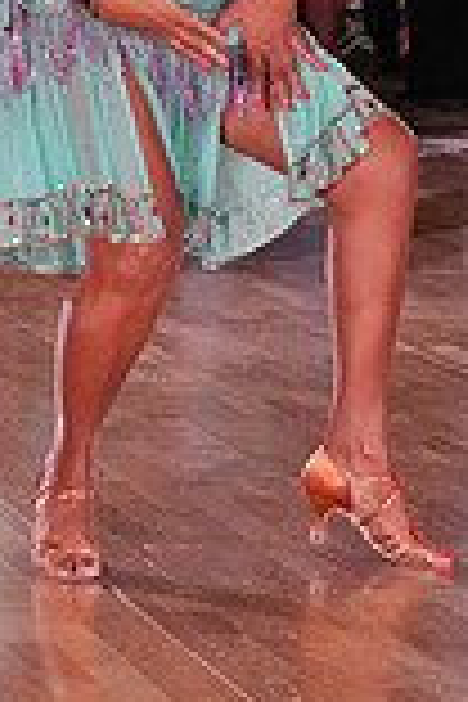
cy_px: -180
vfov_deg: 7.8
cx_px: 641
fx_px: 5070
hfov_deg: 5.3
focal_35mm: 260
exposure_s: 1/200
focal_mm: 70
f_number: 5
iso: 2000
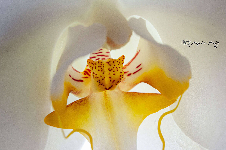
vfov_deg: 31.8
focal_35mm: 42
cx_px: 113
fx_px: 263
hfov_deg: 46.4
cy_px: 75
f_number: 2.8
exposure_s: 1/4
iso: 200
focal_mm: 28
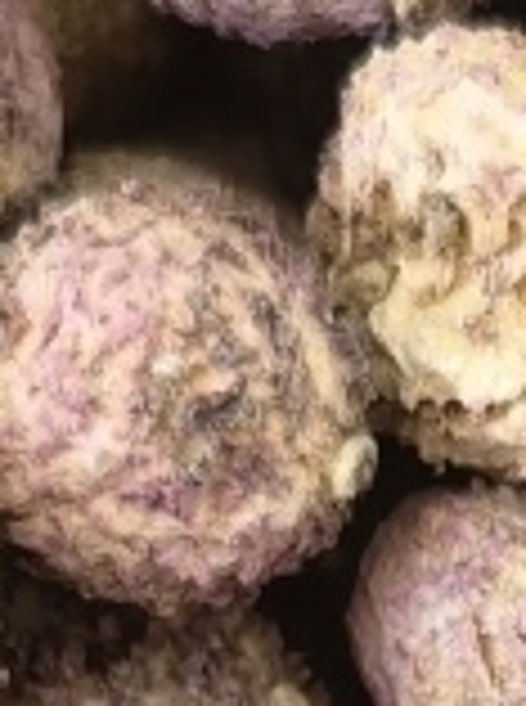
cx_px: 557
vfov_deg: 10.3
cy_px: 1185
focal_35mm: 184
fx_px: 3743
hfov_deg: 8.0
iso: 640
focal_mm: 5.54
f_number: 1.8
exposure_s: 1/25
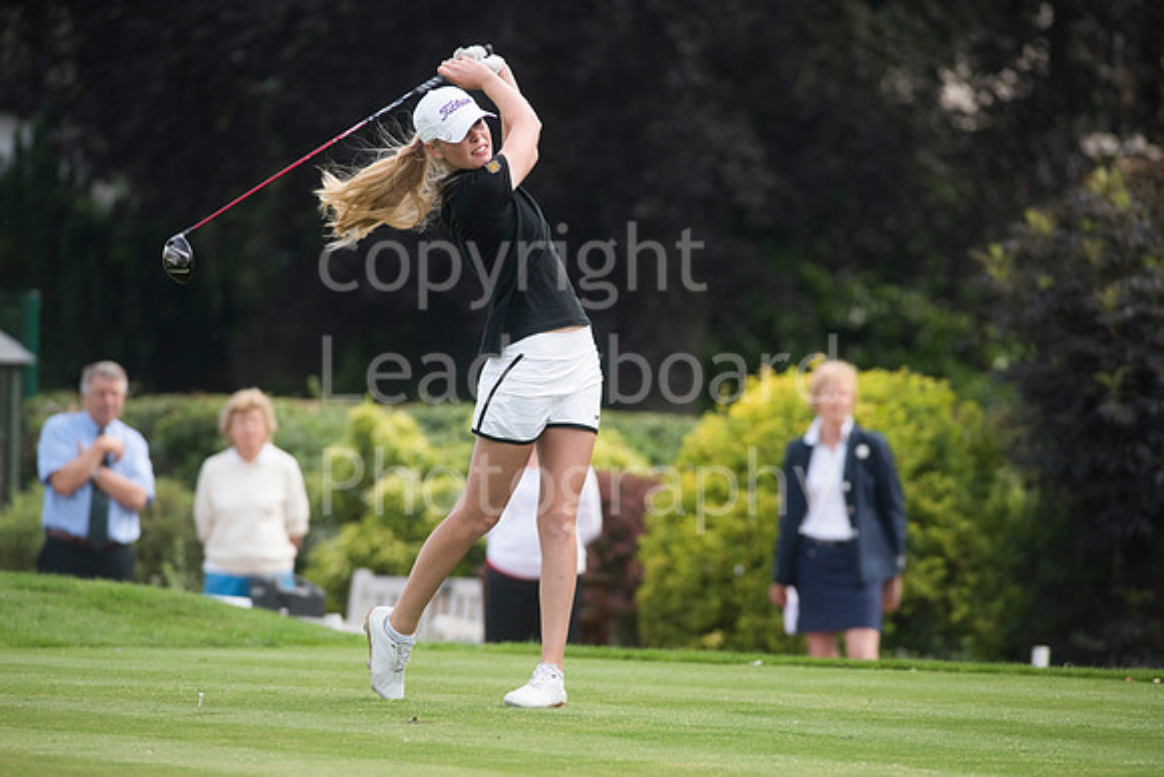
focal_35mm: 300
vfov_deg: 4.6
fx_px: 9702
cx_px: 582
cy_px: 388
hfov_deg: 6.9
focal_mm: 300
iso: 400
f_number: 5
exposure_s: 1/1600
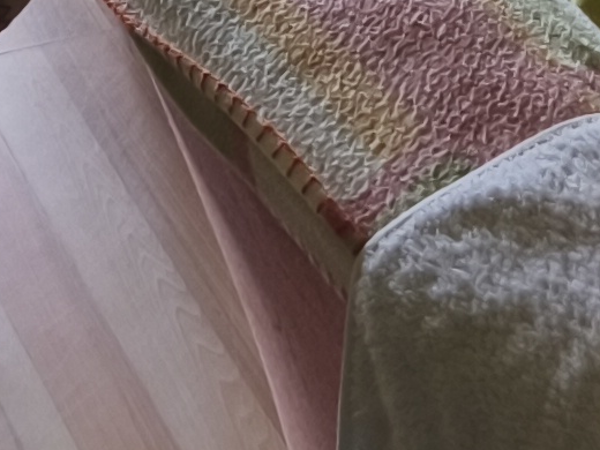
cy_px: -1080
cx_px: -220
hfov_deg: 10.6
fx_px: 3137
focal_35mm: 181
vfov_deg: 7.0
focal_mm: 5.35
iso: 80
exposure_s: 1/100
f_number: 1.7
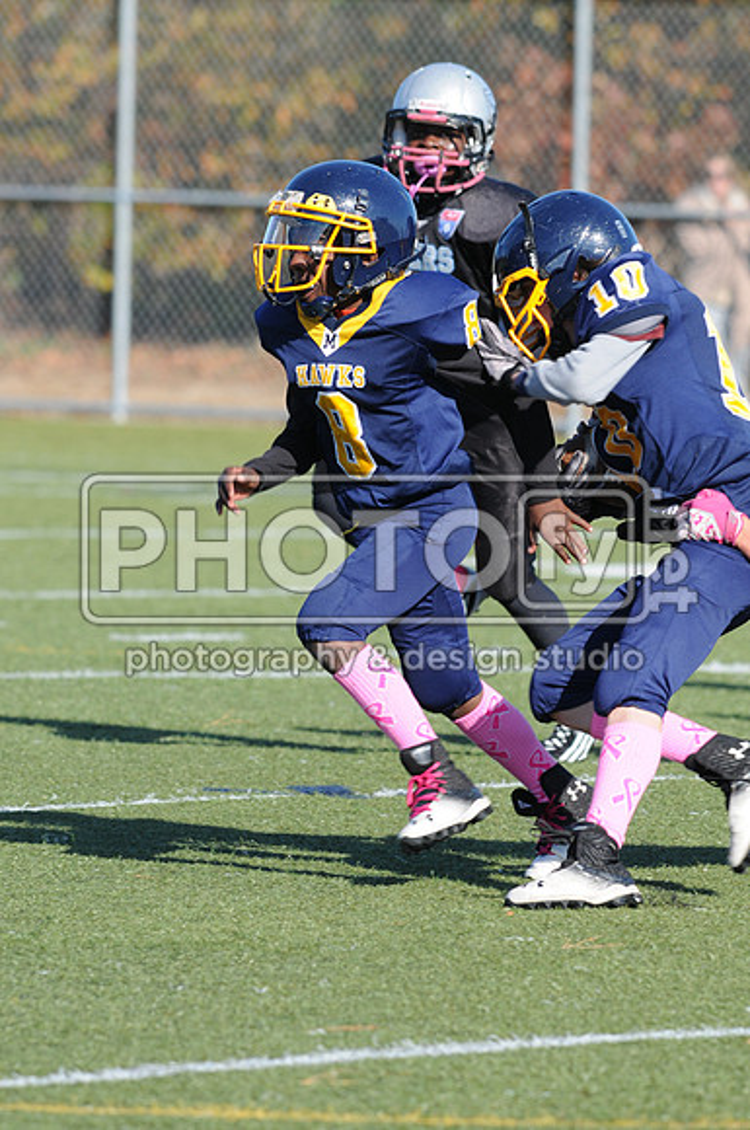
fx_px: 14104
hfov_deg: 3.0
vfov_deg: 4.6
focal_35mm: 450
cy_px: 565
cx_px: 375
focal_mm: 300
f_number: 6.3
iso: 200
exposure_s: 1/500
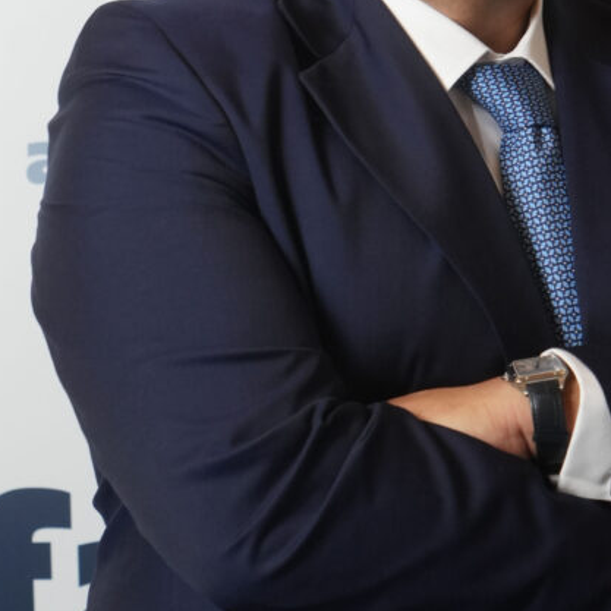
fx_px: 2636
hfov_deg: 13.2
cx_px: 484
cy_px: 264
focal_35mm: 132
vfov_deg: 13.2
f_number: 5.6
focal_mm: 54
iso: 1600
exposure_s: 1/160
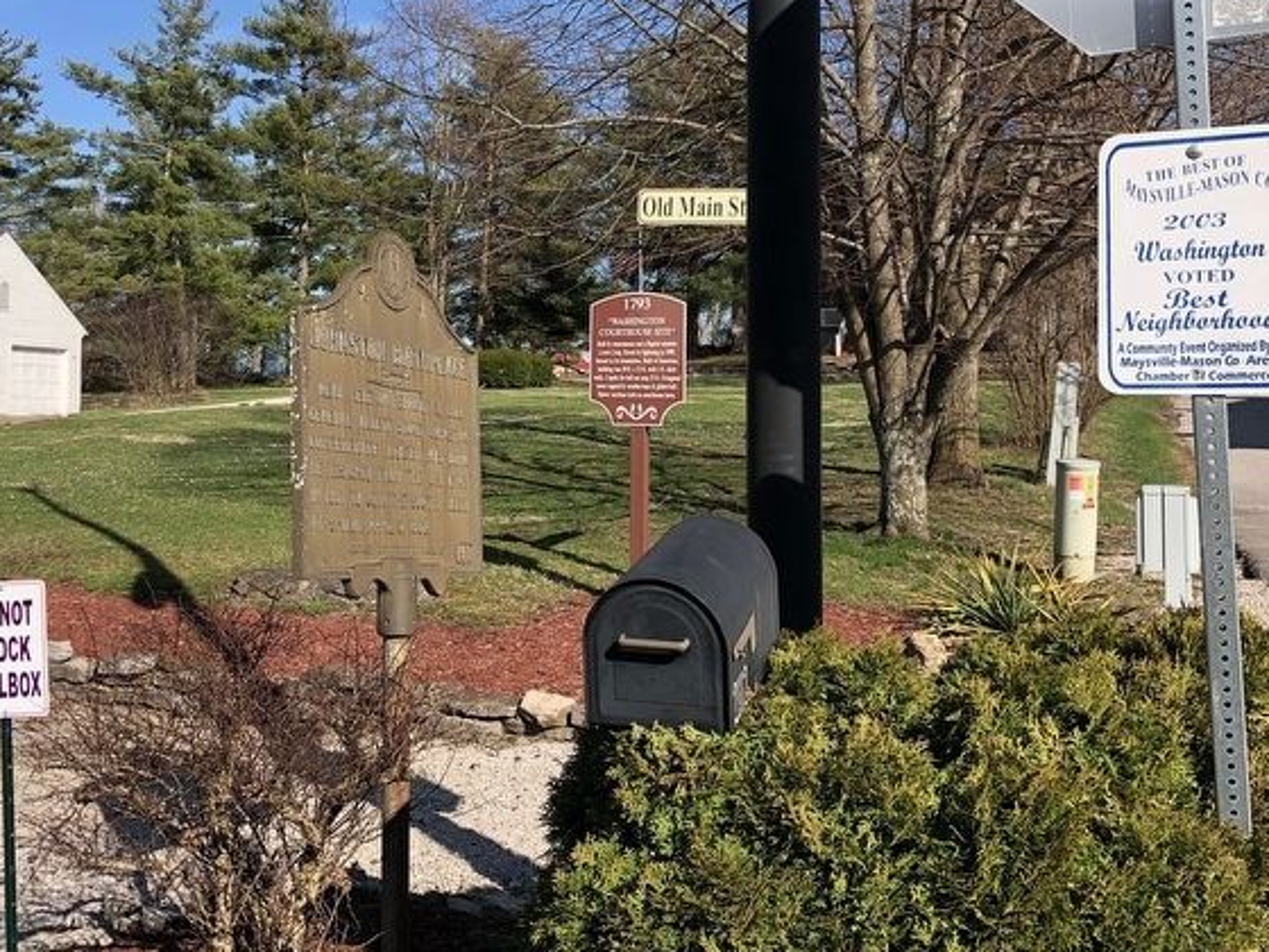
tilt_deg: +1.1
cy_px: 401
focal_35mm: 40
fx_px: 1466
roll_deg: +0.0
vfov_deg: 35.9
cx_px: 449
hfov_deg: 46.2
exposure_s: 1/1675
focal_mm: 4
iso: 20
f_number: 1.8
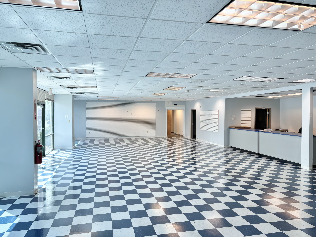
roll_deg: +0.0
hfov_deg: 67.3
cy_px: 118
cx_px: 158
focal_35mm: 26
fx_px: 237
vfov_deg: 53.1
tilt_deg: -1.2
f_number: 1.6
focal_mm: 5.96
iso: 40
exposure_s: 1/150
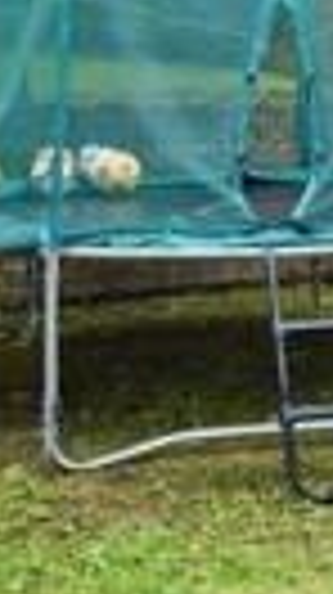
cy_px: 43
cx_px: 387
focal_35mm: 78
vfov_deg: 26.2
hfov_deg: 15.0
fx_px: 1228
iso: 200
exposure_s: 1/15
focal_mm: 10
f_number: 11
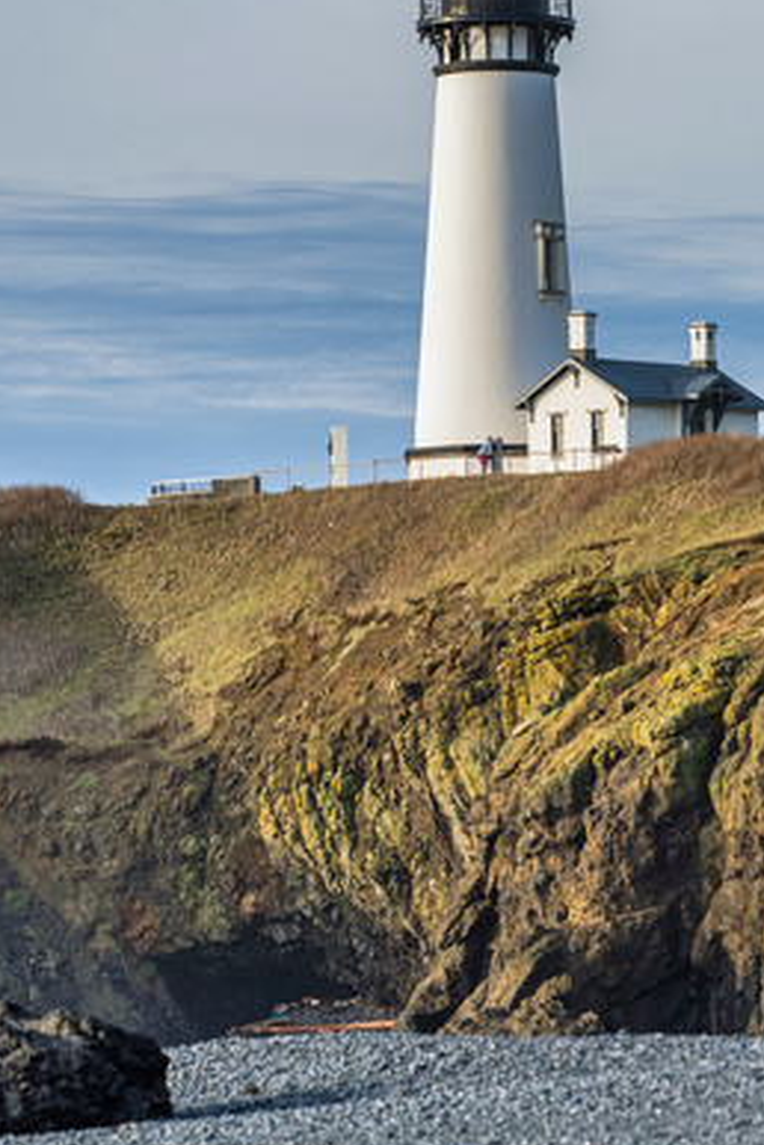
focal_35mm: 269
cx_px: 389
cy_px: 420
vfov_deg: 7.7
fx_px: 8562
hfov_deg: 5.1
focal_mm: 200
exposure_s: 1/1000
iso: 640
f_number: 8
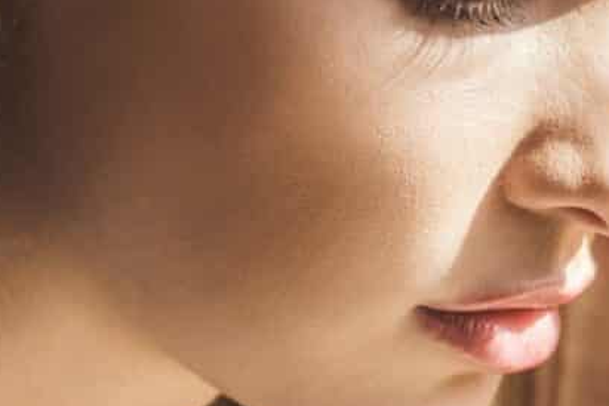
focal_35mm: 276
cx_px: 905
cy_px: 132
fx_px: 4669
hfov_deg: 7.3
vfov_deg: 5.0
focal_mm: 70
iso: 200
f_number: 4
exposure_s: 1/250
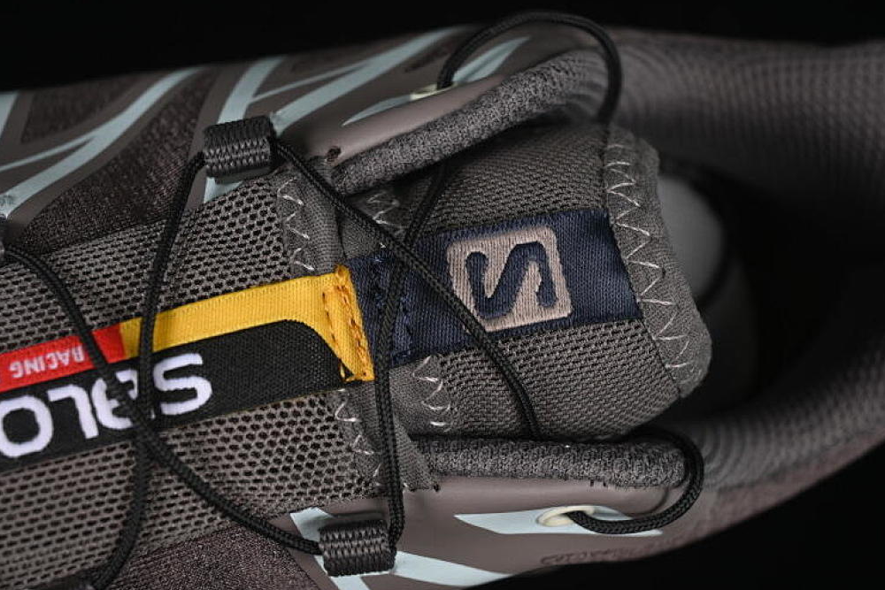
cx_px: 434
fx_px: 1991
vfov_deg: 16.9
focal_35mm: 81
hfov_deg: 25.1
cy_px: 294
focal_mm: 50
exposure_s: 1/50
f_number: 6.3
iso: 160
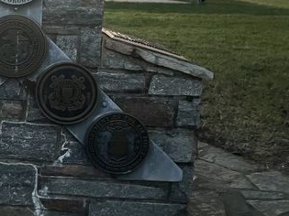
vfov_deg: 22.0
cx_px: 3
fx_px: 551
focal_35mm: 66
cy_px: 48
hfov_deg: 27.7
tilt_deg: -8.9
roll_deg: -2.4
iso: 640
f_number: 1.6
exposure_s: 1/30
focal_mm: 5.1
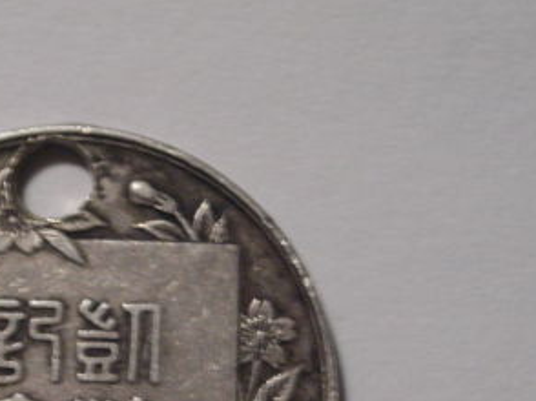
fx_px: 3667
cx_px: 55
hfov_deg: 8.3
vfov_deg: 6.2
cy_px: 361
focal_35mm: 237
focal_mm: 19.2
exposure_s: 1/12.8
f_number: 5.3
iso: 200
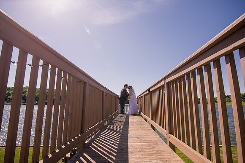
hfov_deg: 88.8
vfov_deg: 66.3
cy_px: 82
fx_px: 125
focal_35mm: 18
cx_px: 122
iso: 250
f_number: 9
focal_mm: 18
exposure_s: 1/1000
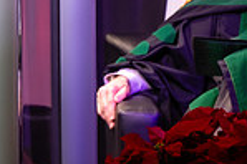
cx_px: -125
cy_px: -90
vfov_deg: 1.7
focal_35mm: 814
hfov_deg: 2.5
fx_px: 5579
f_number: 2.8
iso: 400
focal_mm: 180
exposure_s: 1/160
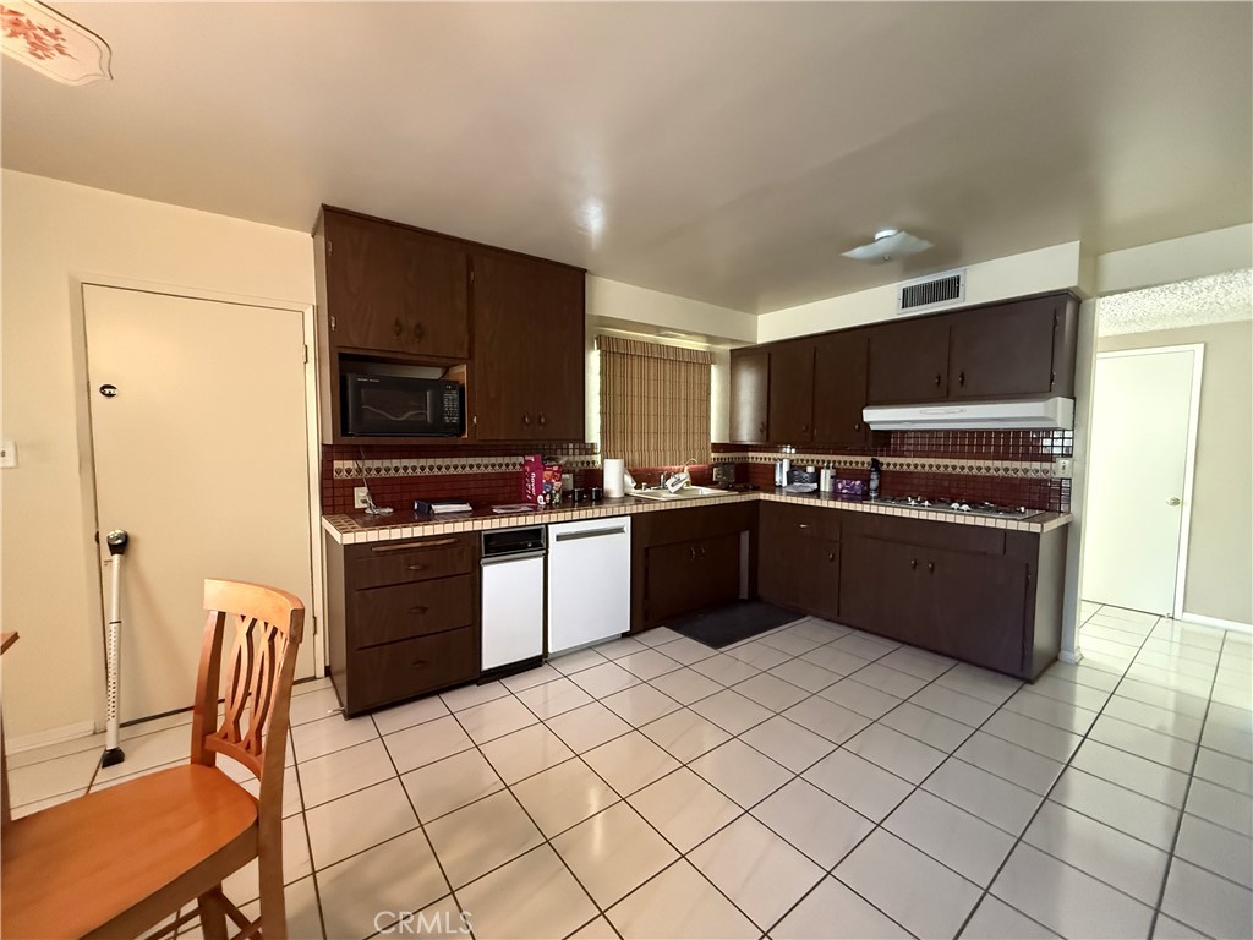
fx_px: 507
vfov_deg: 85.7
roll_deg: -0.1
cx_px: 626
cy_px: 470
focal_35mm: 14
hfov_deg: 102.1
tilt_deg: -3.7
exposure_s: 1/40
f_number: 2.2
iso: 1250
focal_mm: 2.22
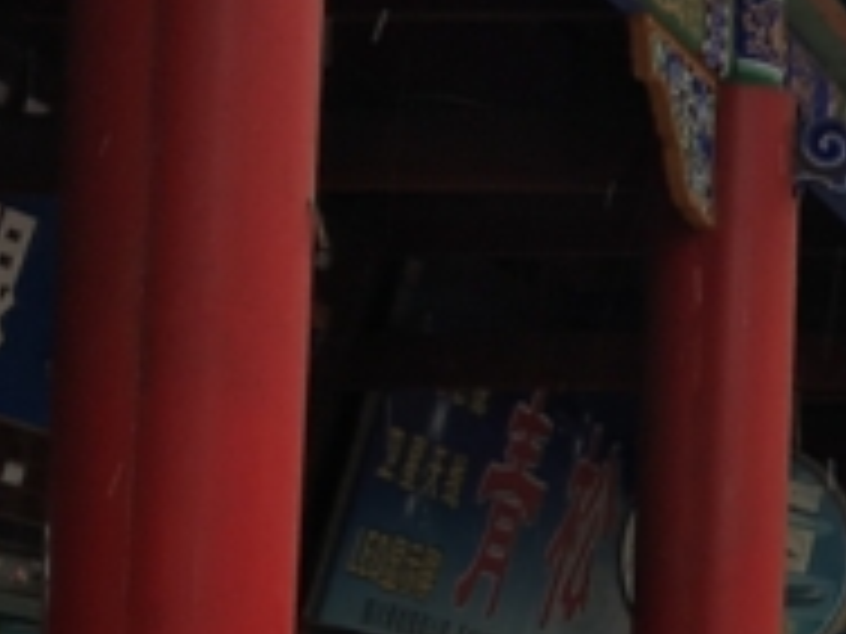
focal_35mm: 158
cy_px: 697
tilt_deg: +5.6
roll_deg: -1.6
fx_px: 3861
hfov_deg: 11.6
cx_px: 1516
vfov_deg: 9.3
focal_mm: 4.15
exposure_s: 1/120
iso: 25
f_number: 2.2
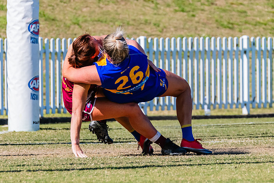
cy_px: 24
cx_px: 153
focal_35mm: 702
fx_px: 5345
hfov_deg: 2.9
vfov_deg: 2.0
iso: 800
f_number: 10
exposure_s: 1/1600
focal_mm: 330
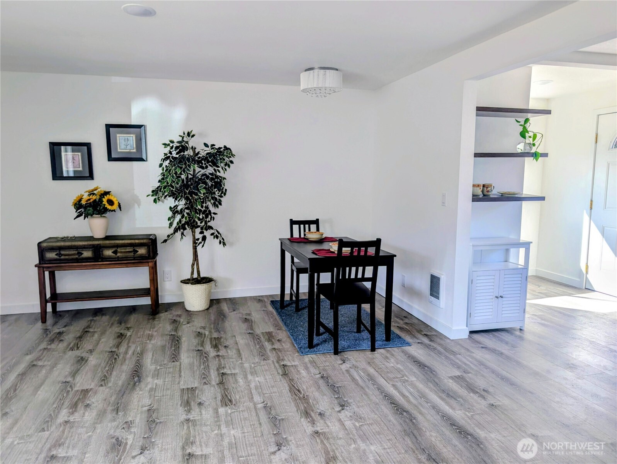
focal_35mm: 24
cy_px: 232
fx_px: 428
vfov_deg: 56.9
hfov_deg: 71.5
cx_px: 308
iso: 16
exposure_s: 1/71.9
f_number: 1.68
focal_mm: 6.9
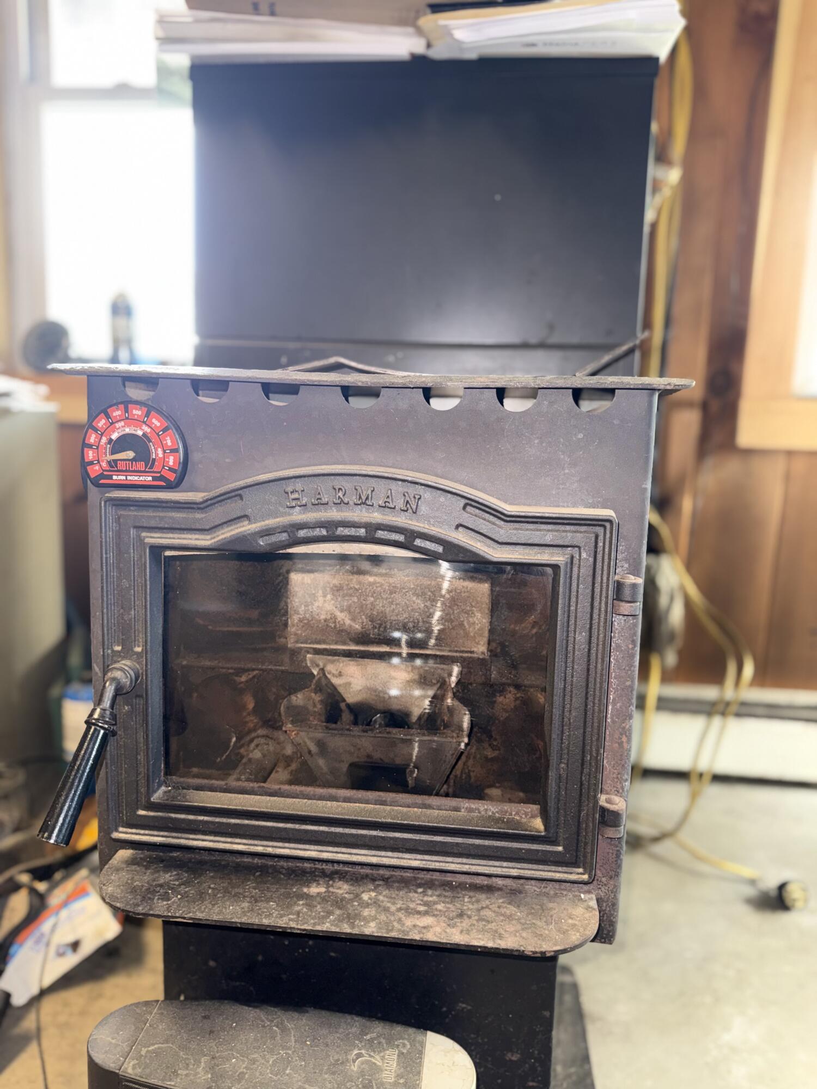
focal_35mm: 24
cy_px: 544
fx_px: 755
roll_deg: -1.4
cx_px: 408
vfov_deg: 71.6
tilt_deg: -10.0
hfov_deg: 56.8
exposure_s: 1/14
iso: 125
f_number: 1.78
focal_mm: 6.76
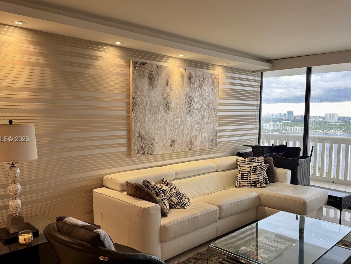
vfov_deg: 46.8
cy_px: 139
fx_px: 304
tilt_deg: -5.3
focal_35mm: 30
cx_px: 163
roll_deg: +0.3
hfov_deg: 59.9
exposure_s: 1/120
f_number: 1.78
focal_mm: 6.76
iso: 200
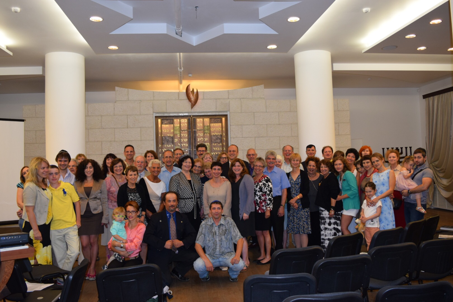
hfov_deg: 59.5
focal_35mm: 32
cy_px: 151
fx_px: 396
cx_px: 226
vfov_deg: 41.7
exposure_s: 1/80
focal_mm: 21
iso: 800
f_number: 4.5
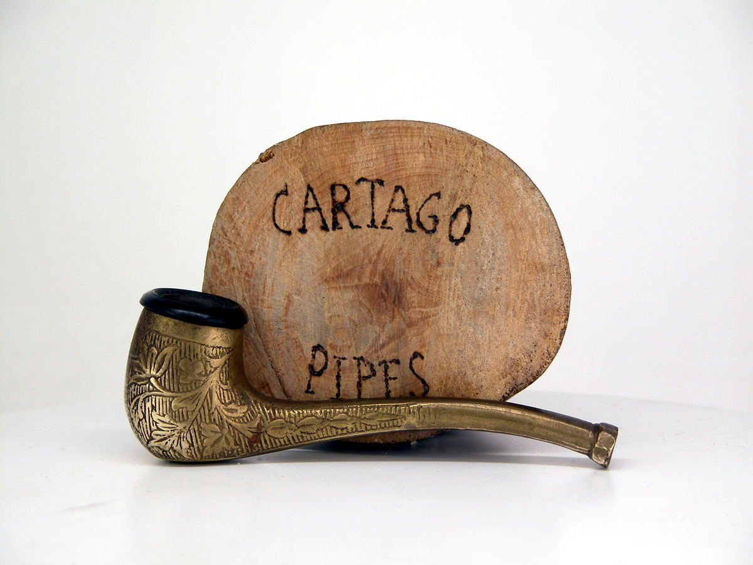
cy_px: 282
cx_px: 376
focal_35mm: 124
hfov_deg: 15.9
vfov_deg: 12.0
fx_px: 2697
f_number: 3.8
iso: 100
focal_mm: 31.9
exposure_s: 1/91.9
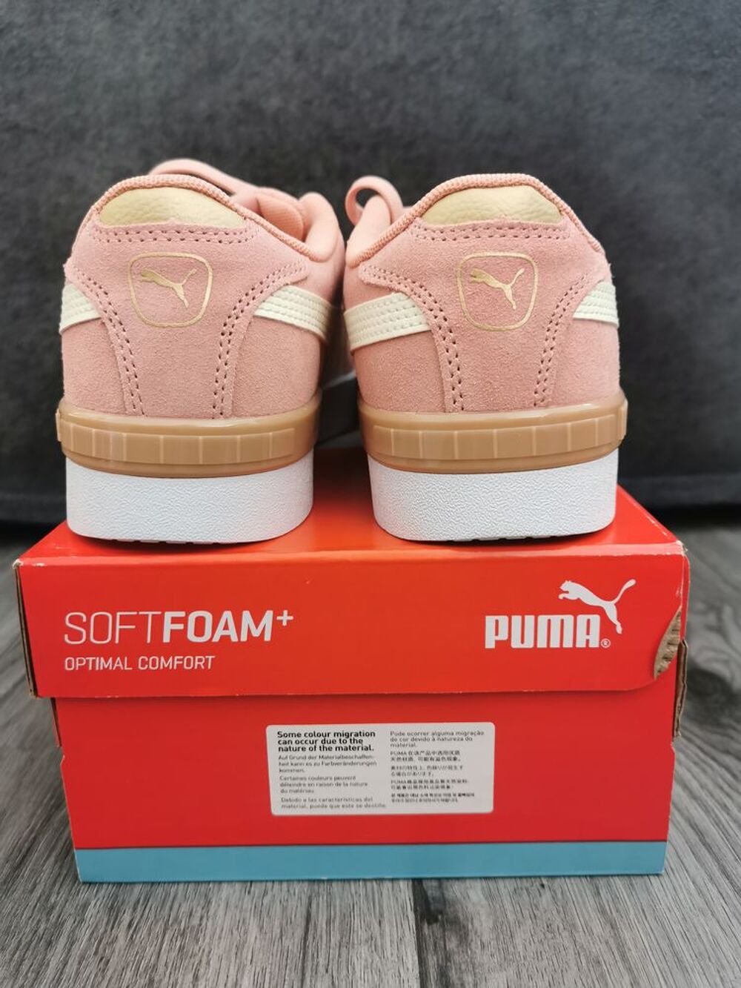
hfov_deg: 51.4
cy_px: 494
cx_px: 370
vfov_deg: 65.3
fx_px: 771
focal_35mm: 27
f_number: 1.8
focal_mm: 5.58
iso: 400
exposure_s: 1/33.3
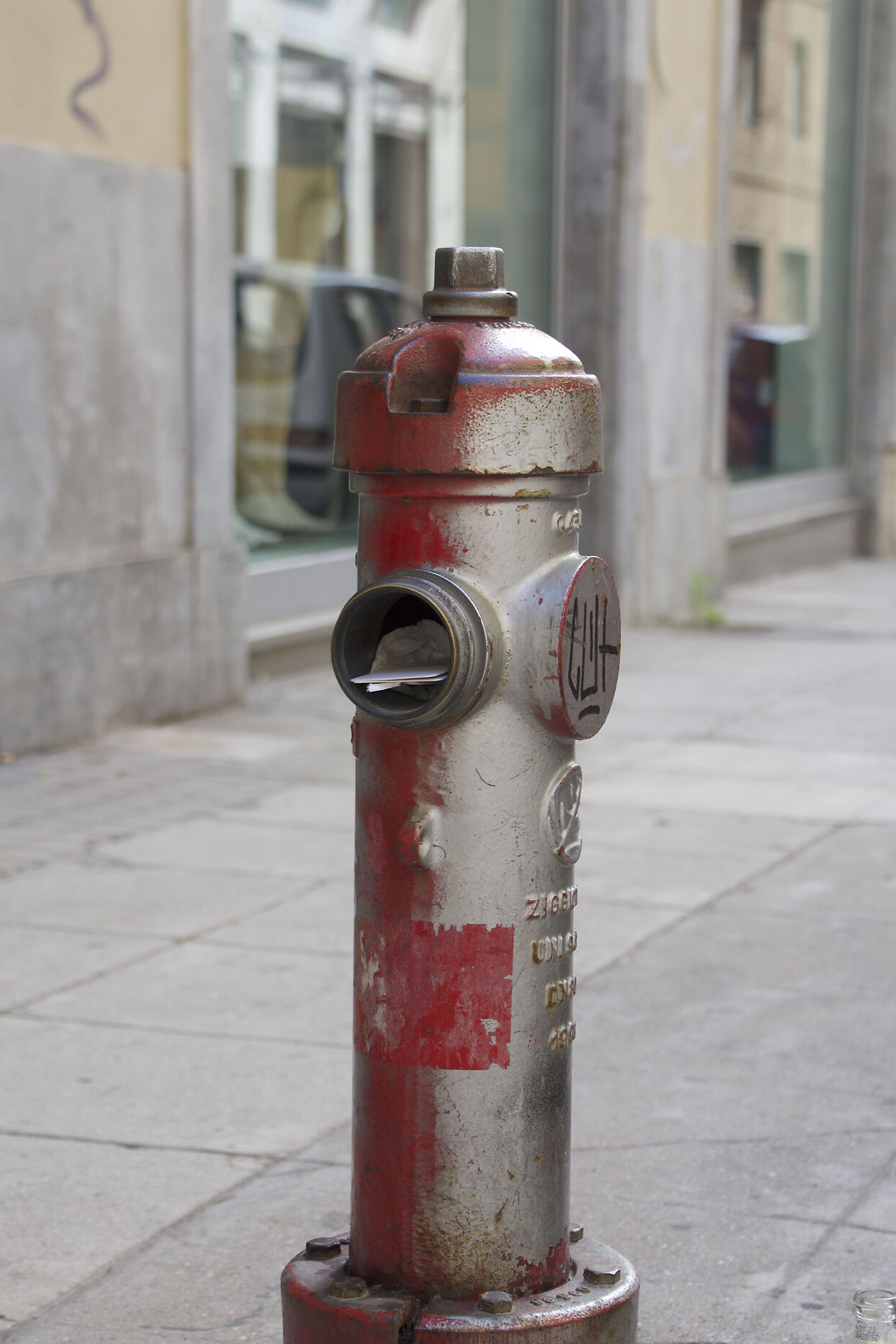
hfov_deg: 14.7
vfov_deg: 21.9
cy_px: 692
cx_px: 438
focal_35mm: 93
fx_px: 3471
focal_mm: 48
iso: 100
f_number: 4.5
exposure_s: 1/80
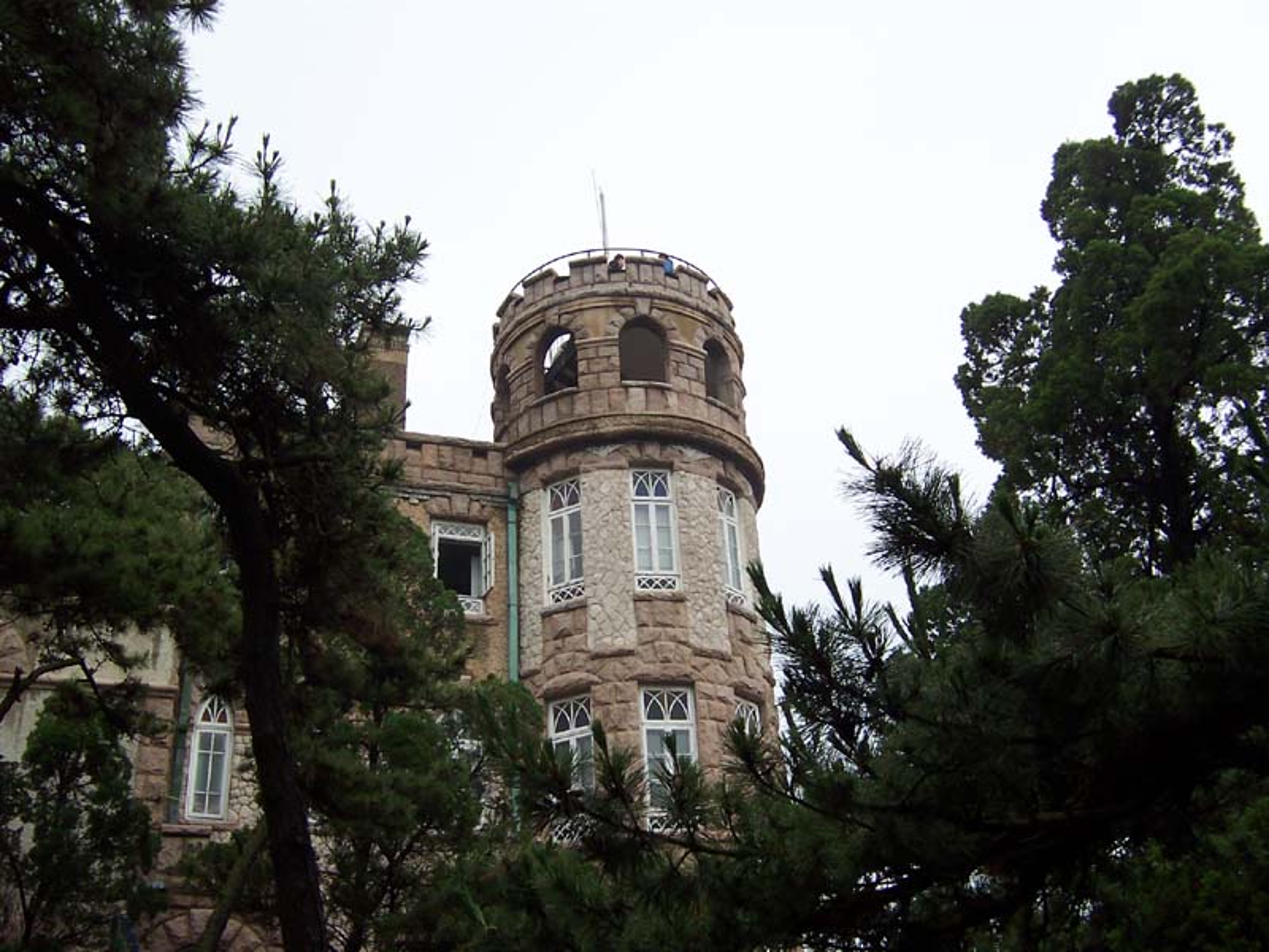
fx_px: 1320
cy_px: 476
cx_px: 634
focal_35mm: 36
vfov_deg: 39.7
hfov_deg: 51.4
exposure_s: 1/180
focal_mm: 5.6
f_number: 3.4
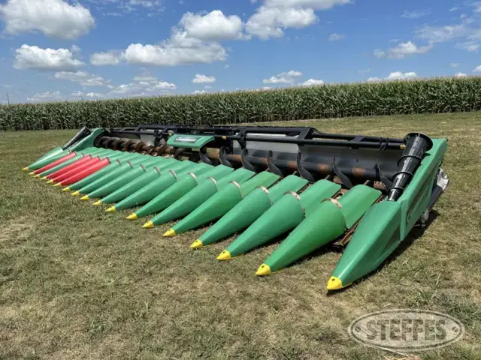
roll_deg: +1.4
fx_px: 333
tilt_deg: -11.2
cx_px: 240
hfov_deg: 71.6
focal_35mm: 24
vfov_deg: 56.8
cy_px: 180
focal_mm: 6.86
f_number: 1.78
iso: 80
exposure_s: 1/5000
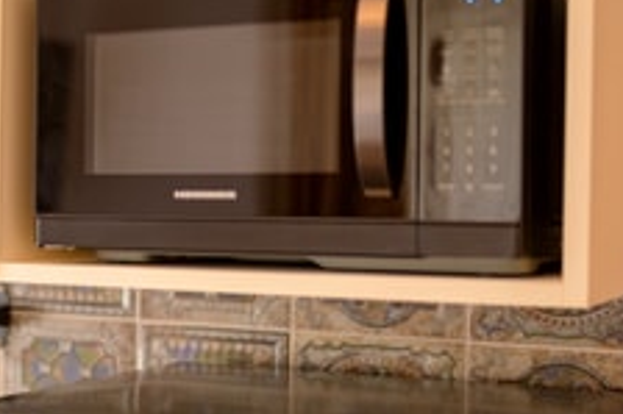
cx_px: 58
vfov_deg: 17.5
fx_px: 1349
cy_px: 221
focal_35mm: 78
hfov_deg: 25.2
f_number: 1.4
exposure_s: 1/500
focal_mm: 35
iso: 500
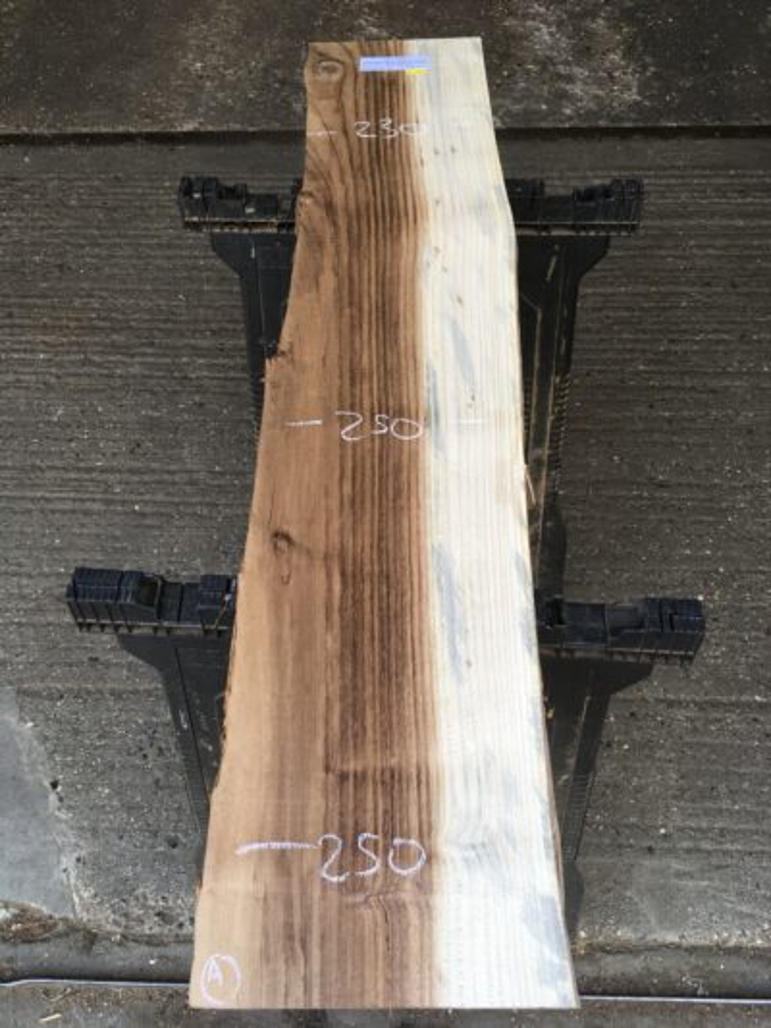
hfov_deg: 48.2
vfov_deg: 61.6
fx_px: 861
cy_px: 514
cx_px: 386
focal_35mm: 29
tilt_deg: -58.9
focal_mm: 4.15
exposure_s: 1/100
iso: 32
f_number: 2.2
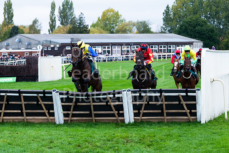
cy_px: 67
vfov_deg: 10.7
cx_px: 101
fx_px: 816
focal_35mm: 128
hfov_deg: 16.0
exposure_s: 1/1000
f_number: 4
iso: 1000
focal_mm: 104
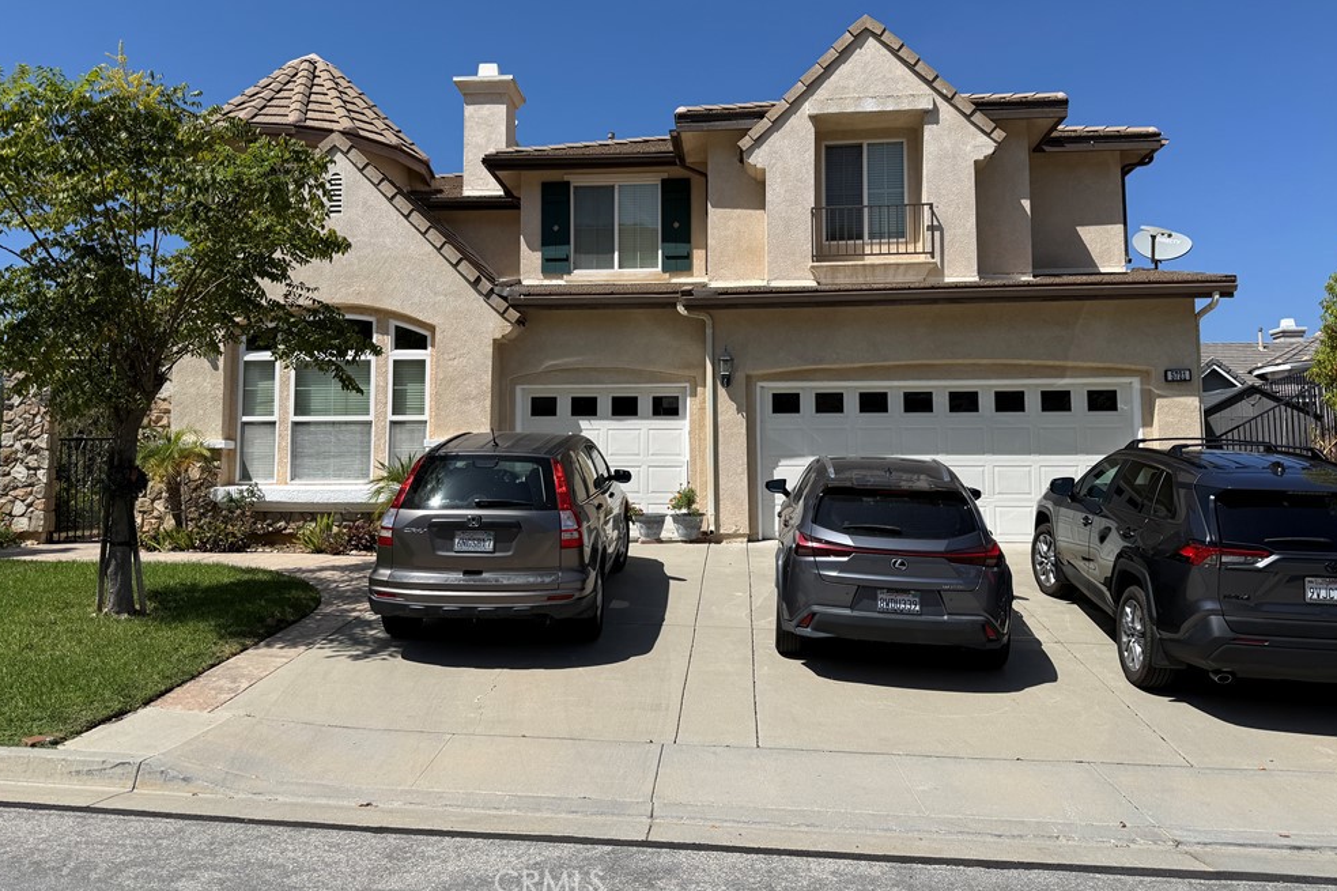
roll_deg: +0.2
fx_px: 965
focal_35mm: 26
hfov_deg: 69.4
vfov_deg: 49.4
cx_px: 660
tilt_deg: +5.9
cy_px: 380
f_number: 1.78
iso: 80
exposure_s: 1/6711
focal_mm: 6.76
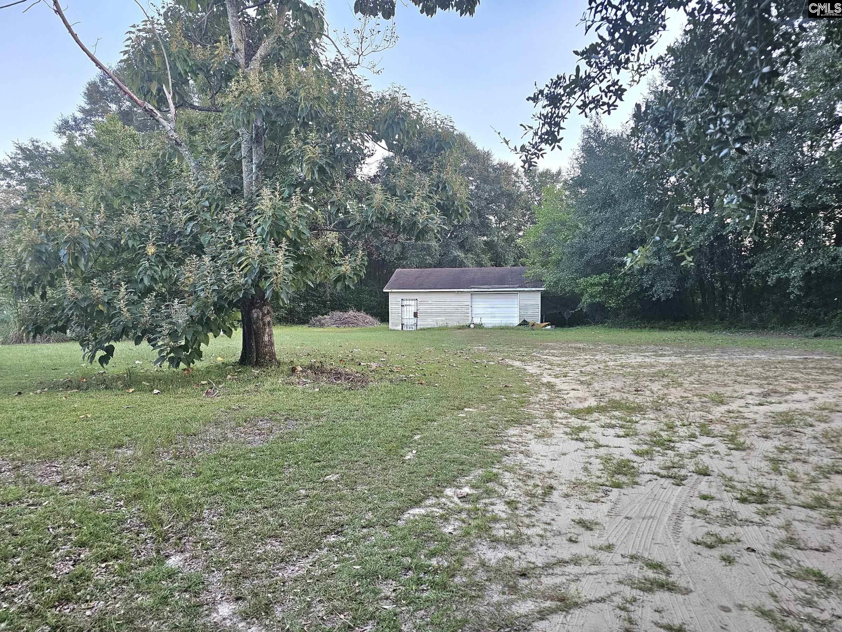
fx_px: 559
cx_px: 421
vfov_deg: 58.9
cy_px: 316
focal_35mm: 23
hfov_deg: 73.9
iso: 320
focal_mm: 6.3
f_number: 1.7
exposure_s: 1/120
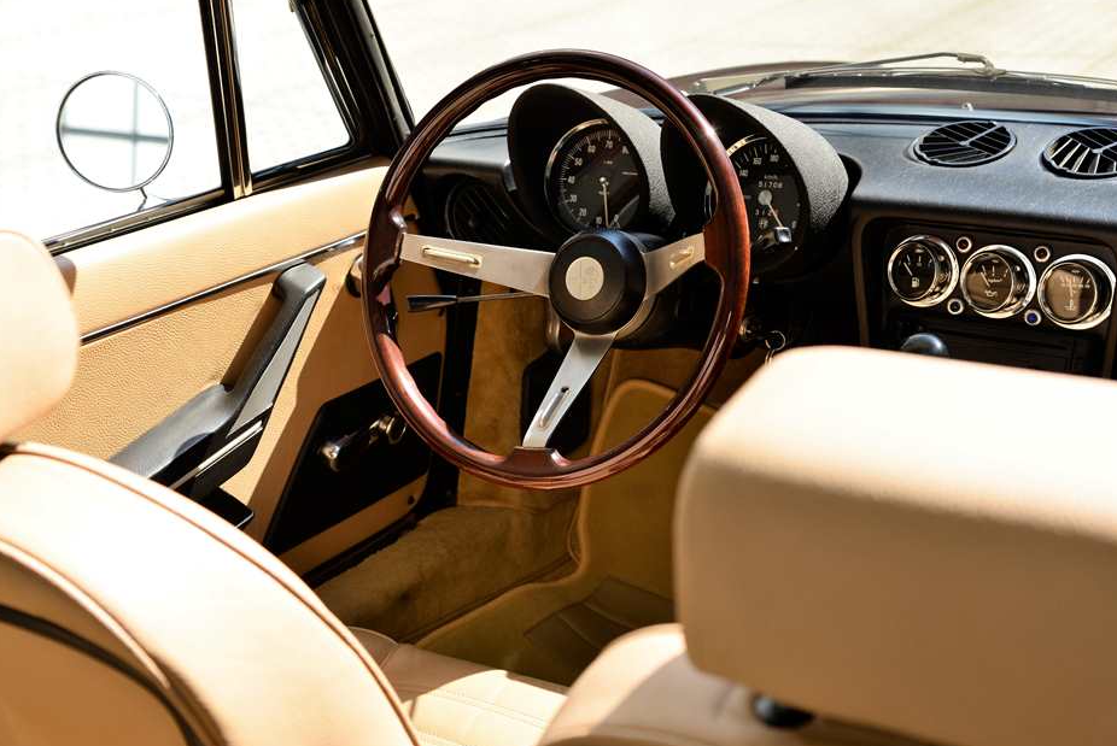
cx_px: 571
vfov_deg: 22.7
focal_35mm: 60
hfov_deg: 33.4
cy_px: 378
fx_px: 1863
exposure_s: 1/100
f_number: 6.3
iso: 125
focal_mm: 58
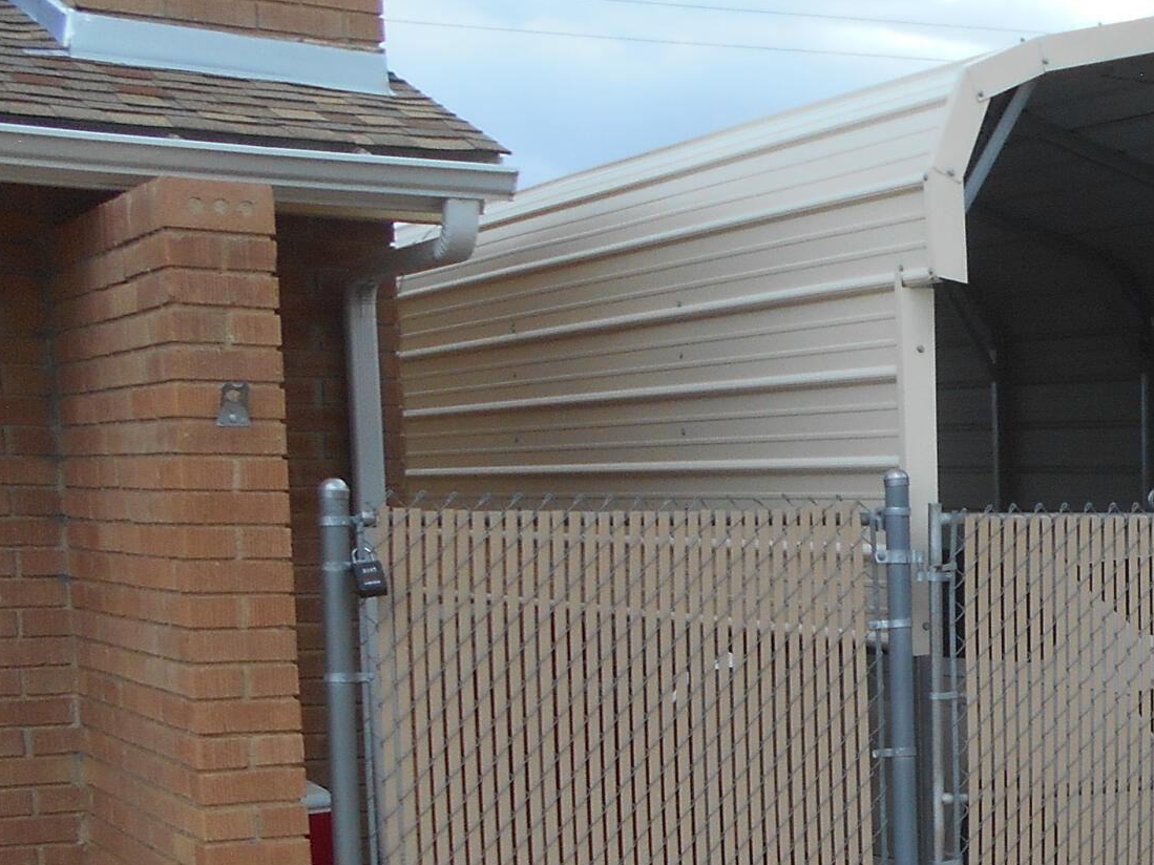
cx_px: 1411
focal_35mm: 71
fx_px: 2367
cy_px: 944
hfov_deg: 24.6
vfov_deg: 19.8
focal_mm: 4.6
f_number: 3.2
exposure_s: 1/640
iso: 80
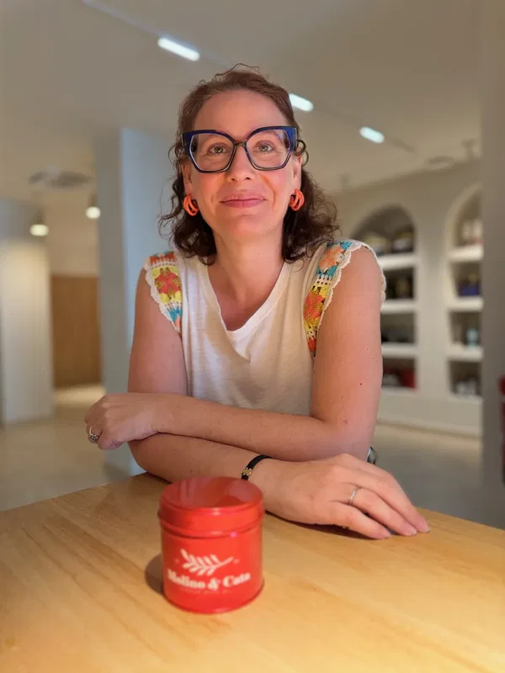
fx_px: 467
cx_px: 252
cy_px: 336
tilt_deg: -2.6
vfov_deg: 71.6
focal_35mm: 24
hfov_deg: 56.8
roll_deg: +2.0
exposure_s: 1/121
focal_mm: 6.76
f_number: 1.78
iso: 200
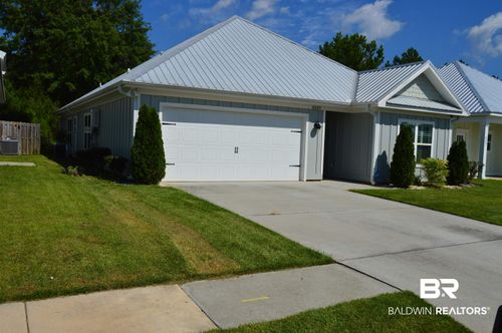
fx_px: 418
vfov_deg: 43.5
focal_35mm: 30
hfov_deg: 62.0
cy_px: 166
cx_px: 251
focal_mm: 20
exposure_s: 1/500
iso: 140
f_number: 11
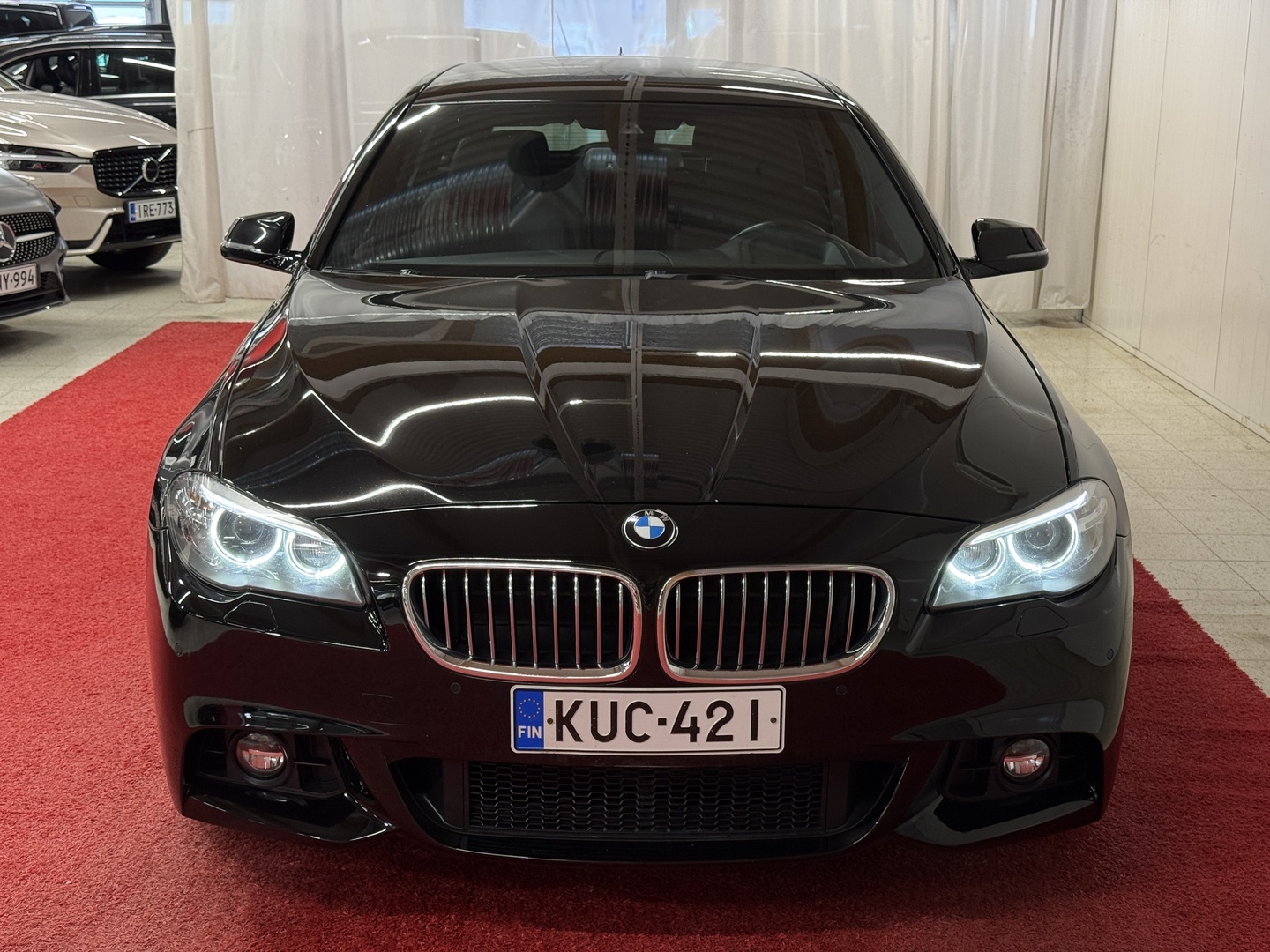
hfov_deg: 39.7
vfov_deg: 30.3
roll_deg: -0.3
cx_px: 635
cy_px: 476
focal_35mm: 48
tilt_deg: -13.7
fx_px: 1761
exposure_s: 1/63
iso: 80
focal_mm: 6.76
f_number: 1.78
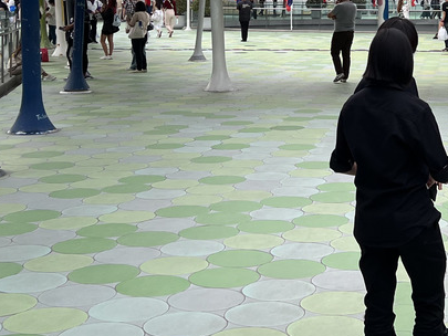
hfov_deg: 24.9
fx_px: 997
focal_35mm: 77
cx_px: 365
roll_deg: -0.3
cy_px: -35
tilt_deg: +1.8
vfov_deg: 18.4
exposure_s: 1/389
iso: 50
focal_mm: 5.7
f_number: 1.5
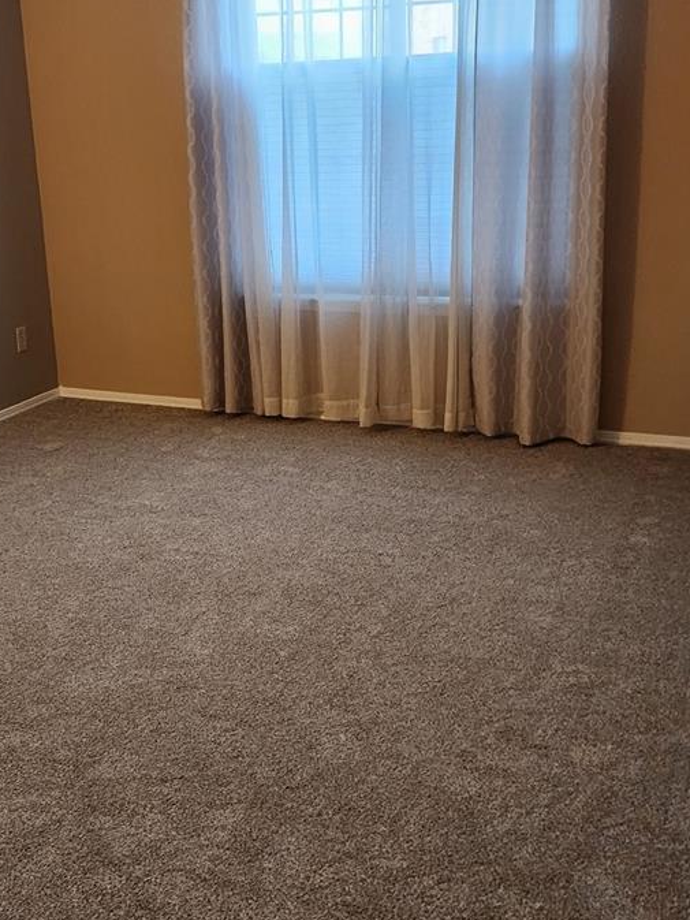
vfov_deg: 45.6
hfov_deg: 35.1
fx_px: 1089
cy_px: 392
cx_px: 310
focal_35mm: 41
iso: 1000
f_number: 1.8
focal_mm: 6.4
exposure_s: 1/120
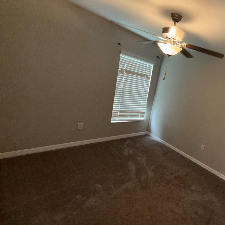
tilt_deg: -12.8
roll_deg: -14.5
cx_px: 187
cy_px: 118
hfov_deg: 64.2
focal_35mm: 21
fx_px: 154
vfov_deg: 72.1
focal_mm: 2.22
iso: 100
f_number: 2.2
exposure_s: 1/80
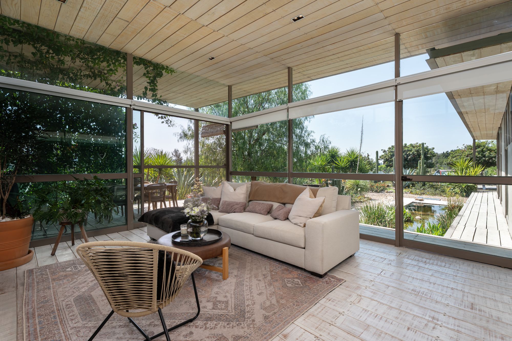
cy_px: 170
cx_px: 256
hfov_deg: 96.7
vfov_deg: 73.7
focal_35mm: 16
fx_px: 228
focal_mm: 16
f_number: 10
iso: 320
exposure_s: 1/160
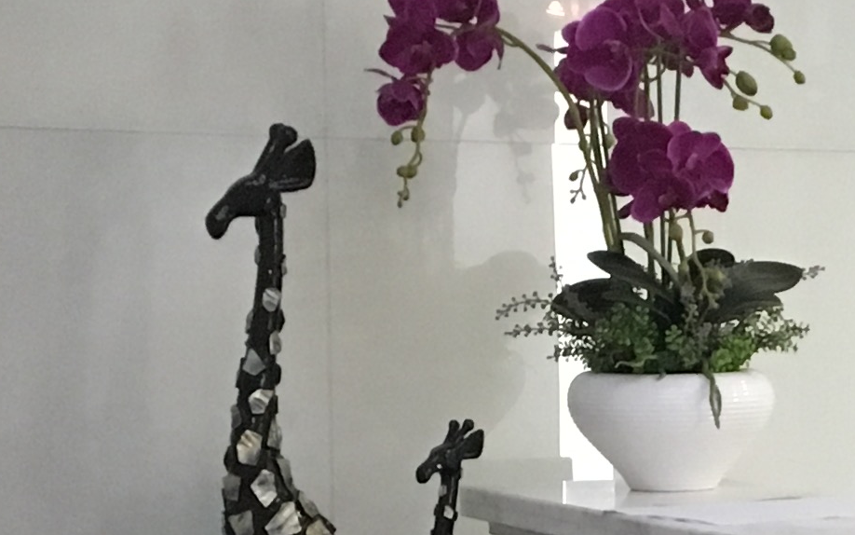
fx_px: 3146
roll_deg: -0.6
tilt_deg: -7.6
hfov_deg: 15.2
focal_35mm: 135
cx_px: 851
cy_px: 670
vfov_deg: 9.6
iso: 250
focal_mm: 4.15
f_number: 2.2
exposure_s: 1/17
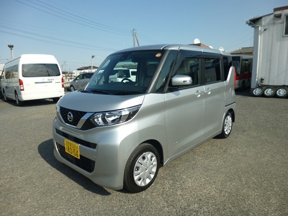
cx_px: 144
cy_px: 108
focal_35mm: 24
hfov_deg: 71.6
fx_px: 200
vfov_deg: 56.8
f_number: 9
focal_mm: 4.3
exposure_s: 1/250
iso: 100
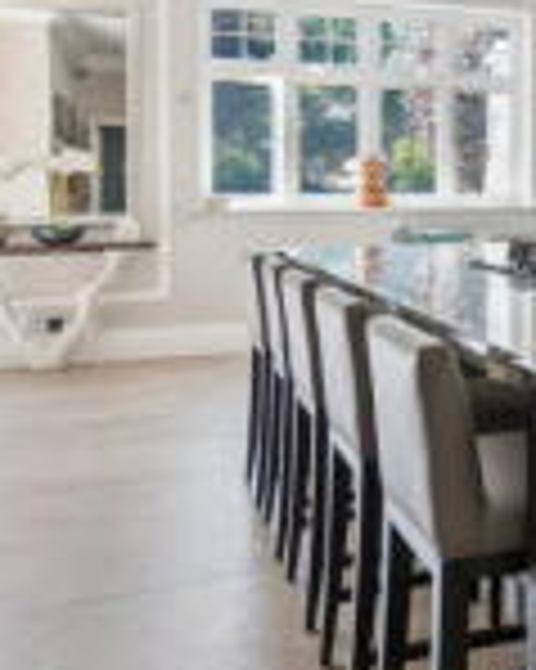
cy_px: 191
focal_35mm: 48
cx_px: 671
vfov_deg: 38.1
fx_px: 953
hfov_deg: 27.1
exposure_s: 1/80
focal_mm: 16
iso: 640
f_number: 5
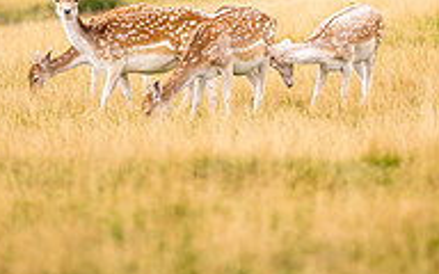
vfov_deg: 1.8
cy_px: -167
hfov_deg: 2.9
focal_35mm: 716
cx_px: 238
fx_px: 8566
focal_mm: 300
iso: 125
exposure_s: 1/500
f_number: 4
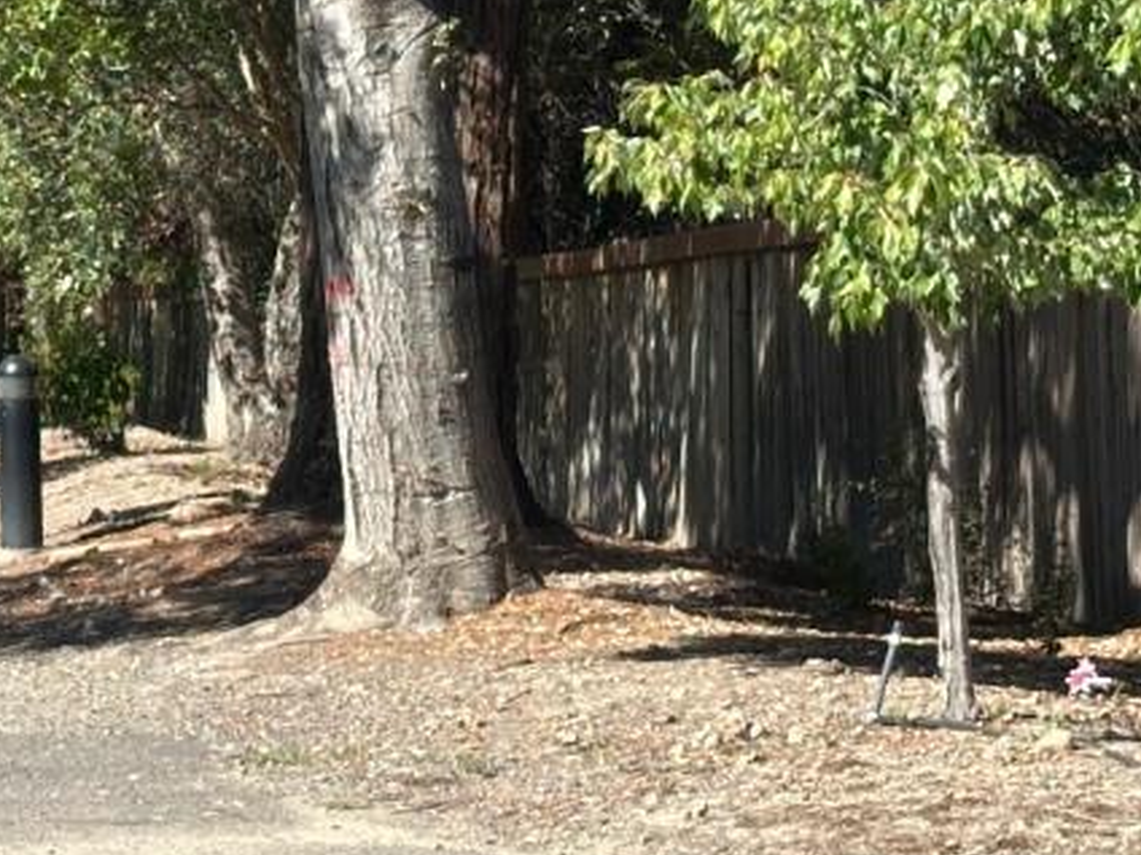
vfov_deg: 8.7
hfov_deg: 11.5
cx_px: -67
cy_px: 165
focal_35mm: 170
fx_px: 5603
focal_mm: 6.86
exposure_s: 1/1751
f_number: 1.78
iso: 64
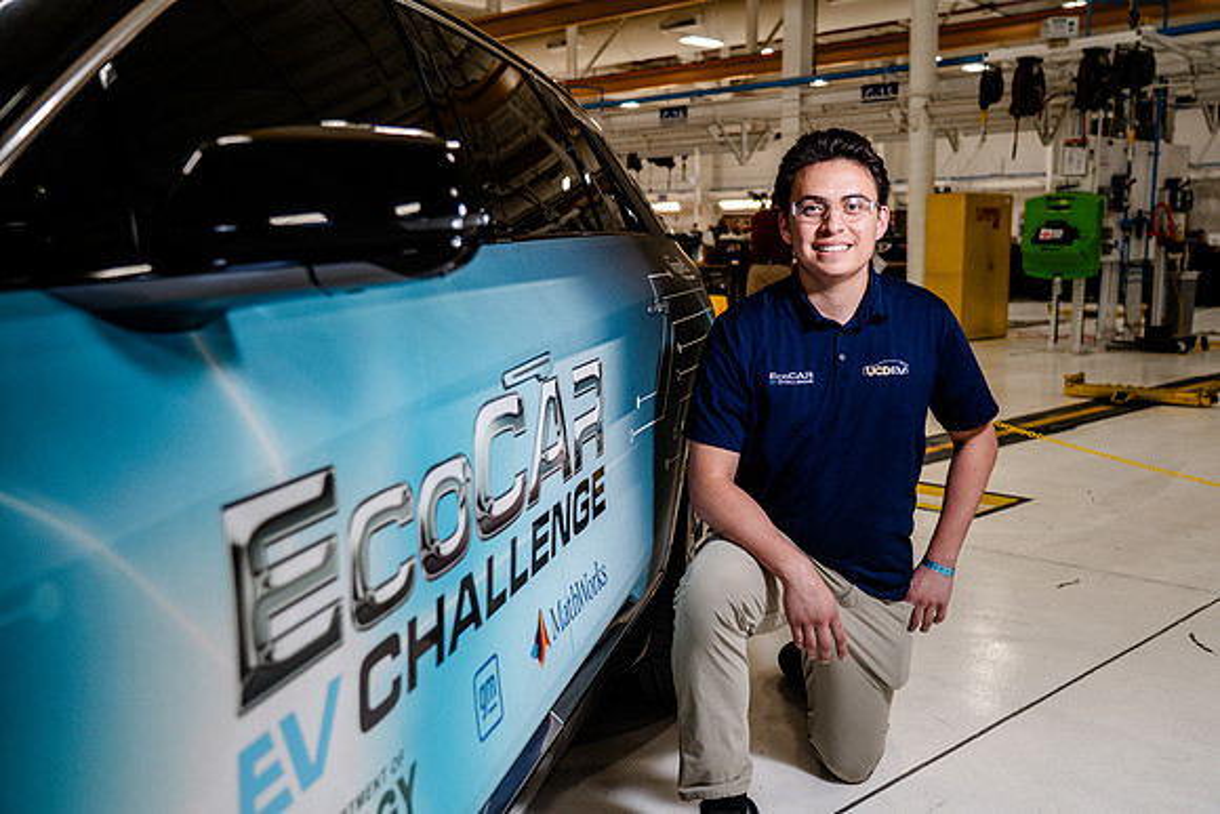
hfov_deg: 54.4
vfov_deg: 37.9
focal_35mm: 35
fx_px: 1186
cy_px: 407
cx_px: 610
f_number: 4
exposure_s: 1/160
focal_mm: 35
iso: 320
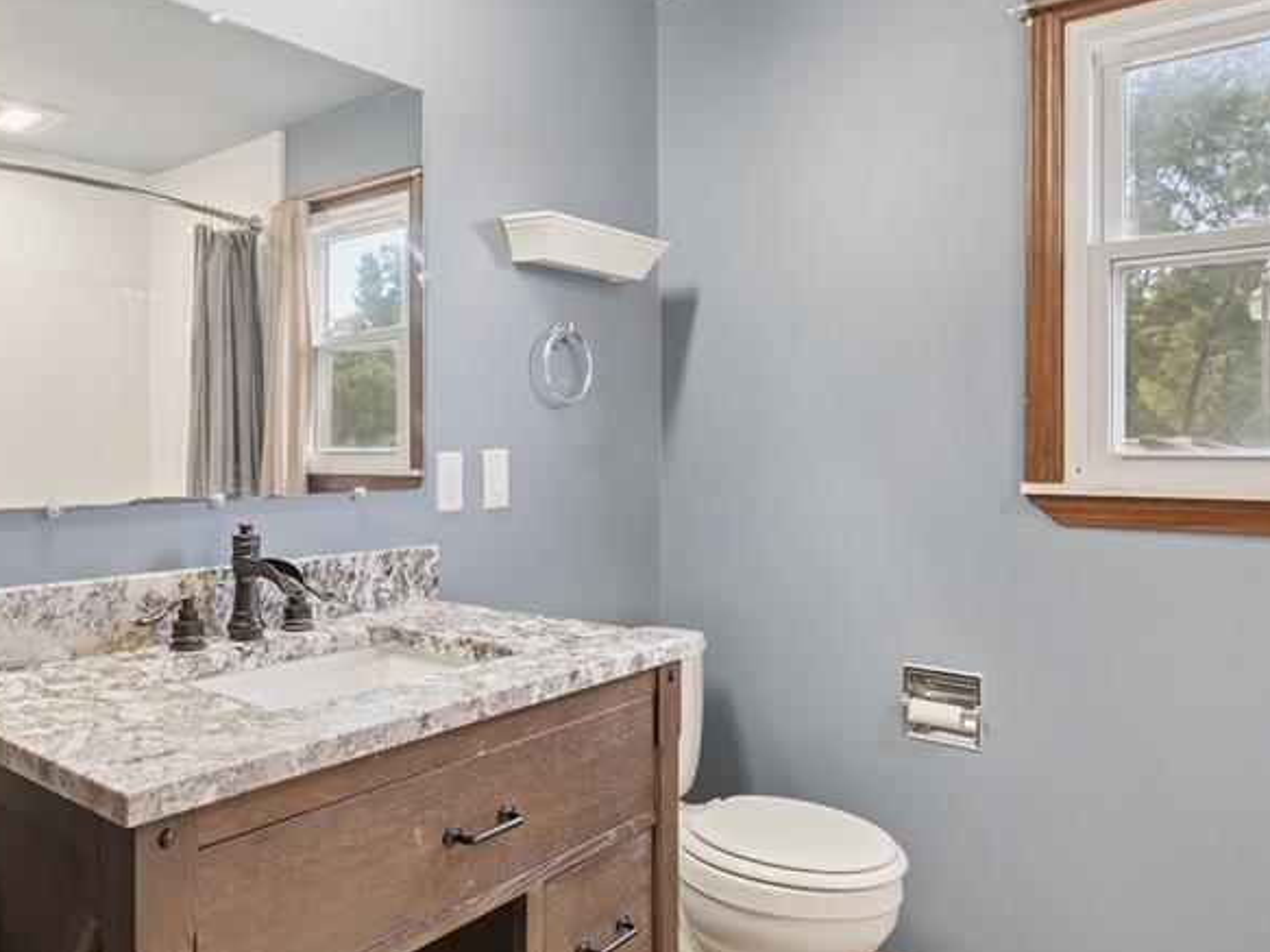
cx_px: 425
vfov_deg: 51.3
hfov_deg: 63.7
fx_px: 990
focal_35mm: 27
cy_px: 455
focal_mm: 16
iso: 400
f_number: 8
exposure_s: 1/10
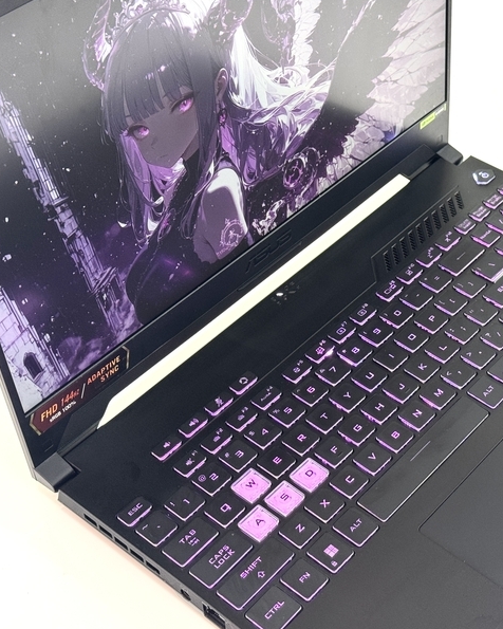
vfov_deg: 30.0
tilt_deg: -46.0
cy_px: 314
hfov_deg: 24.0
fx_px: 1172
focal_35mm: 63
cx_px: 373
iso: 80
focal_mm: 6.76
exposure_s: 1/50
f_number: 1.78
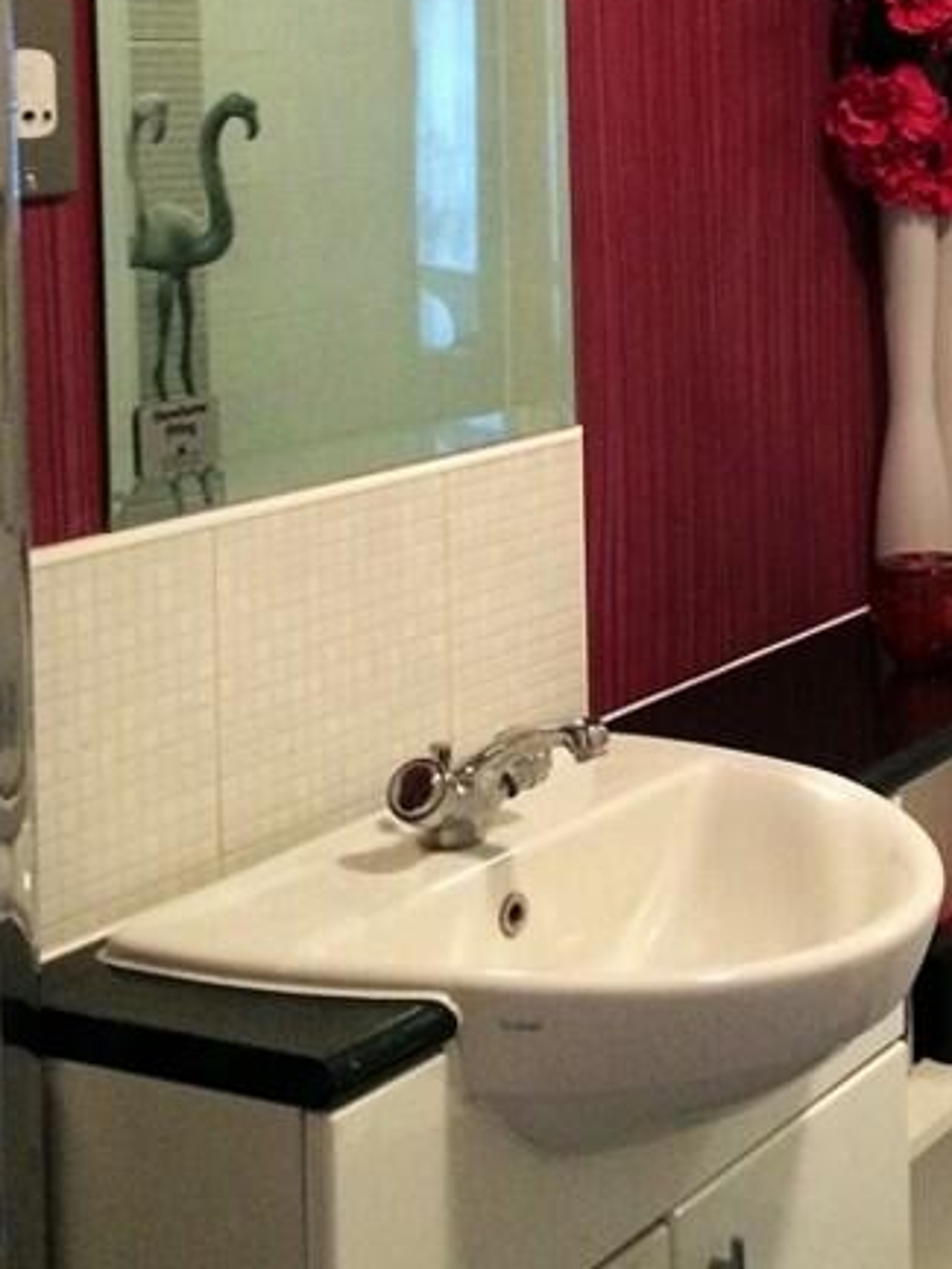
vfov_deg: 26.5
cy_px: 144
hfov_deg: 20.1
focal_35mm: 71
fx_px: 2602
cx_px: 955
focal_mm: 4.12
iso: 320
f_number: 2.2
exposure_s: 1/17
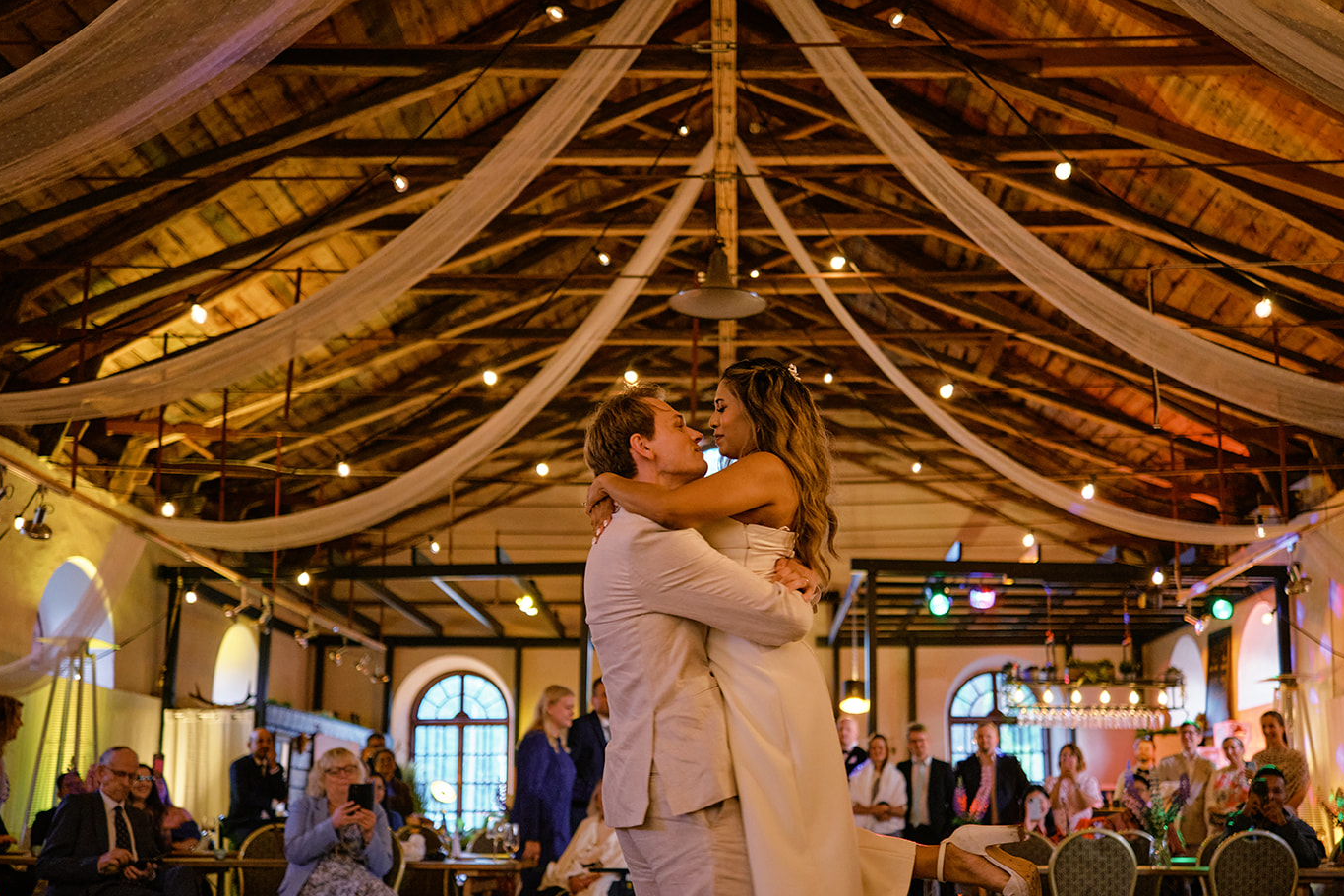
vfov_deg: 32.6
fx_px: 1531
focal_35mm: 41
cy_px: 516
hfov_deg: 47.3
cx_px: 734
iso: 800
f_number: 1.4
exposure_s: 1/100
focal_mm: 23
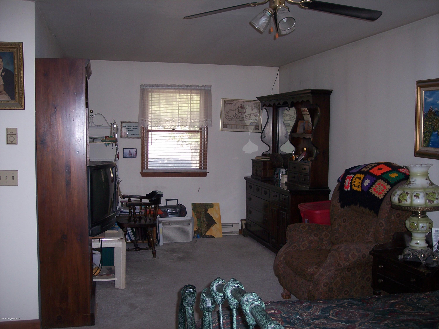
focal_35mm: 39
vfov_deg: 36.8
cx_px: 220
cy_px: 164
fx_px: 495
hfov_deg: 47.9
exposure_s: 1/60
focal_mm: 8
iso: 100
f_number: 2.8
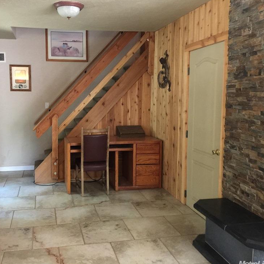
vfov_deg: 47.2
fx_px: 302
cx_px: 94
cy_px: 133
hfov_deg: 46.7
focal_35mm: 35
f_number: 2.2
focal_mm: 4.15
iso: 100
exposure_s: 1/4
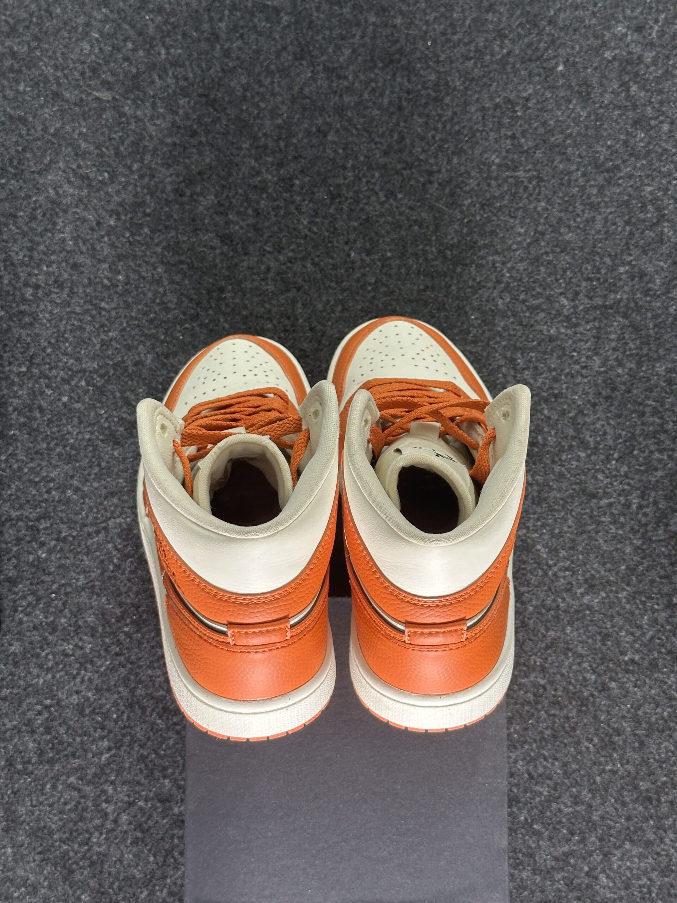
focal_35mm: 48
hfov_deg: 30.3
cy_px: 452
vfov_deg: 39.7
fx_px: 1252
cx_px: 338
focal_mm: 6.86
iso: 160
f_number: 1.78
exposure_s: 1/50
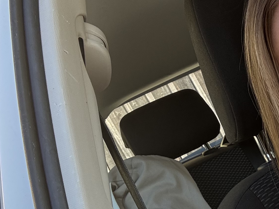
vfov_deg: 20.3
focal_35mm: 71
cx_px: 338
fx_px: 572
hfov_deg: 24.7
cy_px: 190
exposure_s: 1/199
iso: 25
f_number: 1.9
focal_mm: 2.69
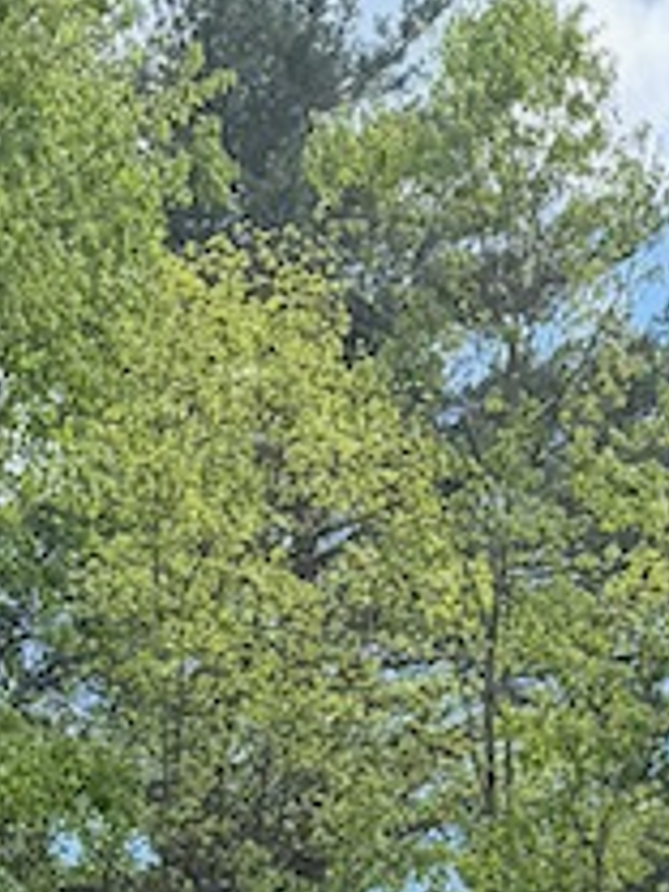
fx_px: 3814
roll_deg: +1.0
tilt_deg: -10.4
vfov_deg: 10.2
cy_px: 2573
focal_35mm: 148
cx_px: 750
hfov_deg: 9.9
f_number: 1.78
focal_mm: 6.76
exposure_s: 1/1585
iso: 80
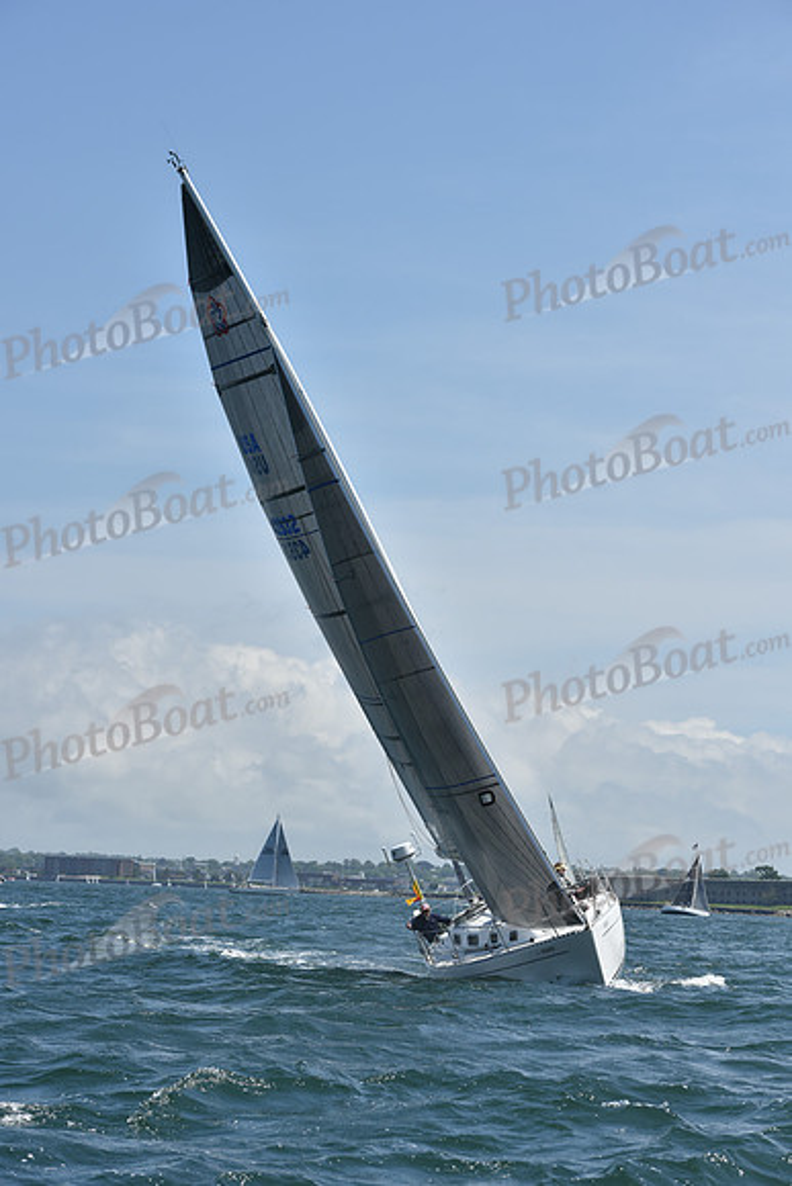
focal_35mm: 95
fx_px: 3133
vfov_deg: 21.5
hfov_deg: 14.4
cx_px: 396
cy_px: 593
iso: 250
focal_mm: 95
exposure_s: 1/1250
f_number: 8
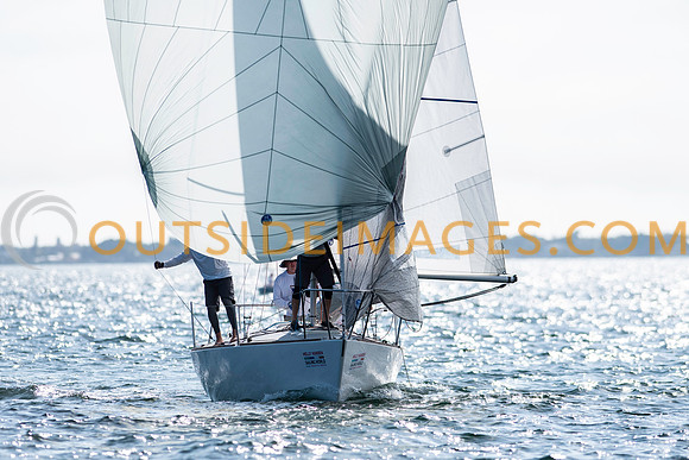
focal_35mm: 461
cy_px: 230
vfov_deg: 3.0
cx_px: 344
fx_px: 8821
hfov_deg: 4.5
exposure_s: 1/3200
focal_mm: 300
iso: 200
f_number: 5
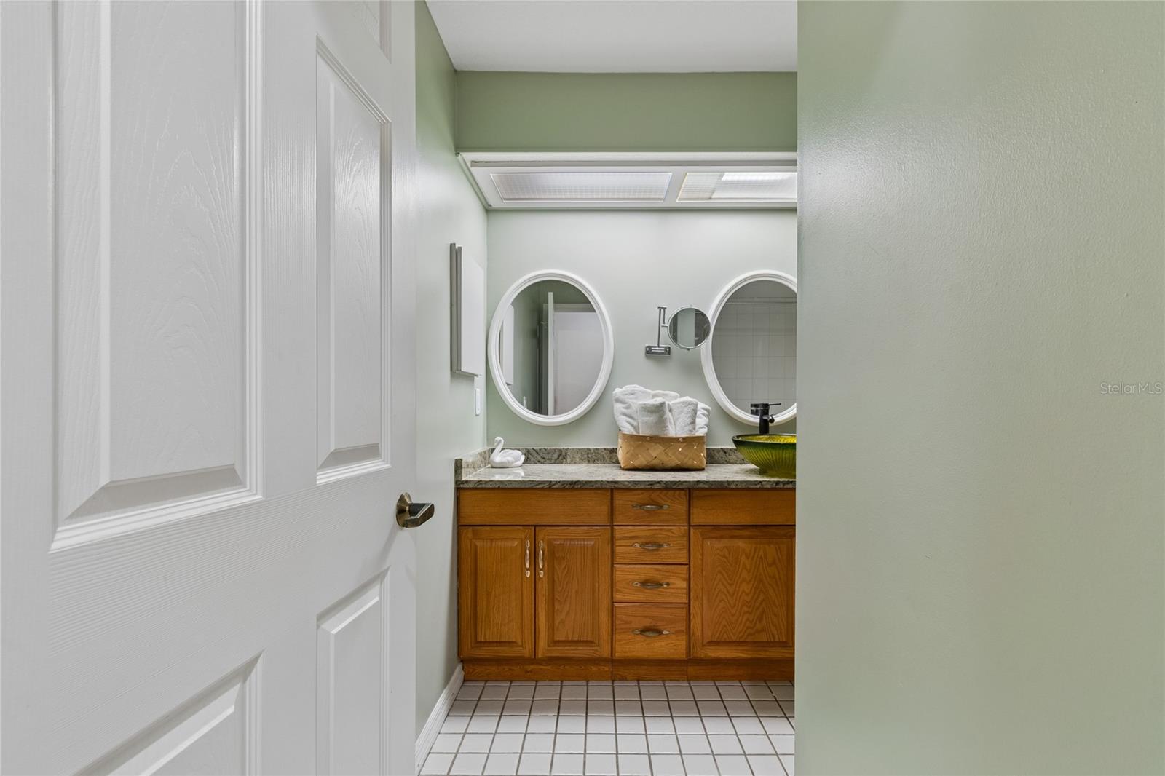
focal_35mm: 15
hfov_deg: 100.4
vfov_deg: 77.3
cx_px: 582
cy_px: 388
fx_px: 485
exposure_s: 1/5
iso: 100
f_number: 7.1
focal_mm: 10
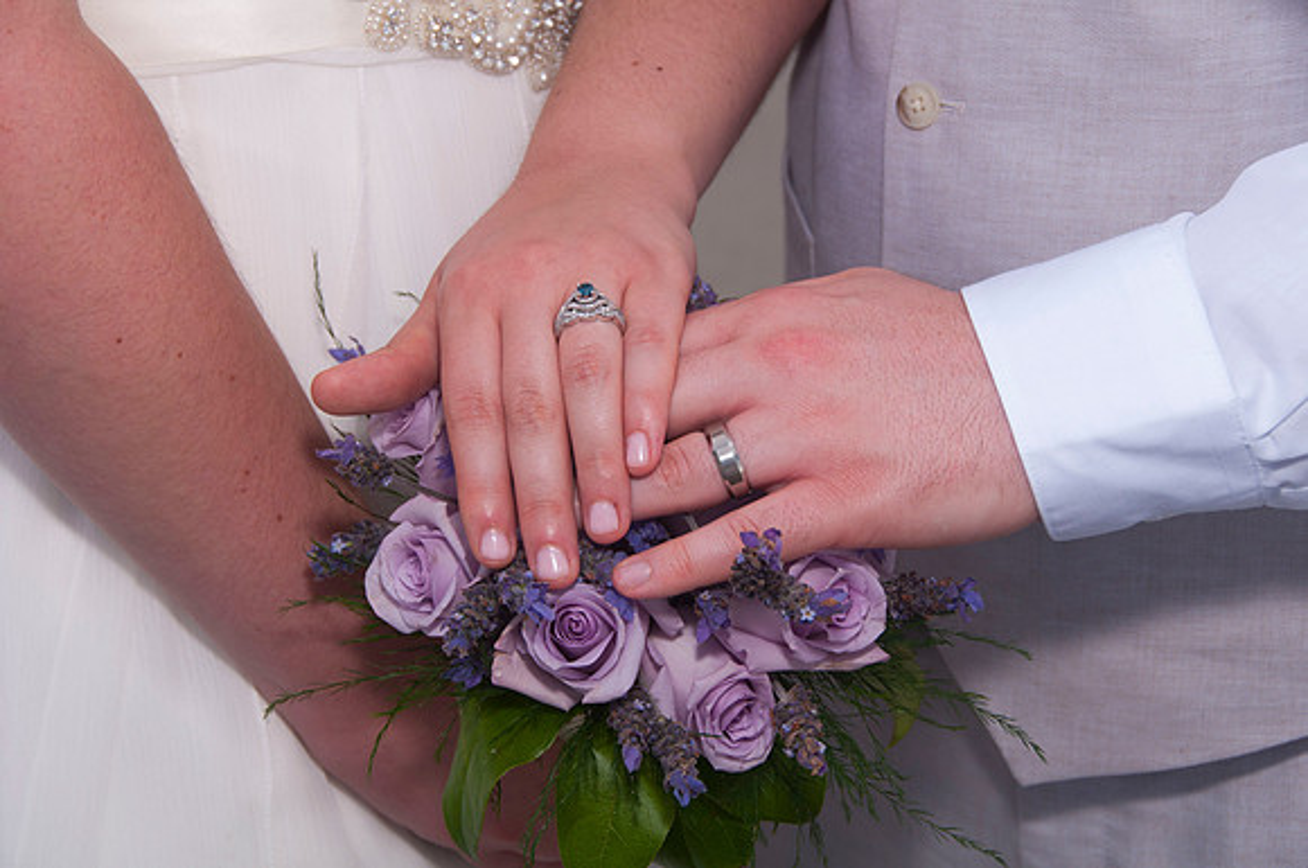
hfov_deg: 22.7
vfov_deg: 15.1
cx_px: 654
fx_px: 3265
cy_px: 434
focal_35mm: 90
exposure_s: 1/250
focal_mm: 60
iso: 100
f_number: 8
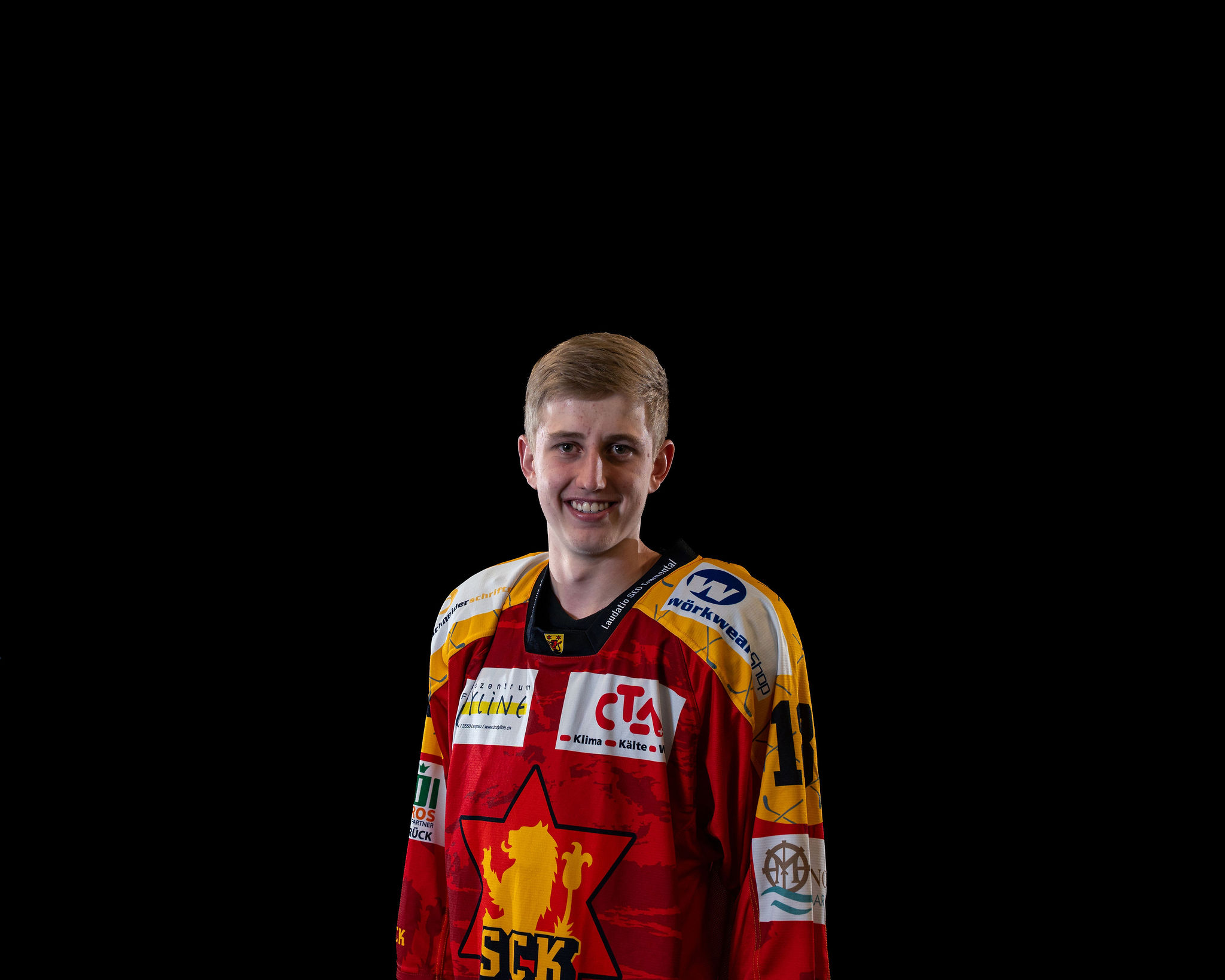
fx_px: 2858
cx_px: 583
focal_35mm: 79
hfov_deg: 24.2
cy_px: 490
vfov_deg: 19.5
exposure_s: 1/100
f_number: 5
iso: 200
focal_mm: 70
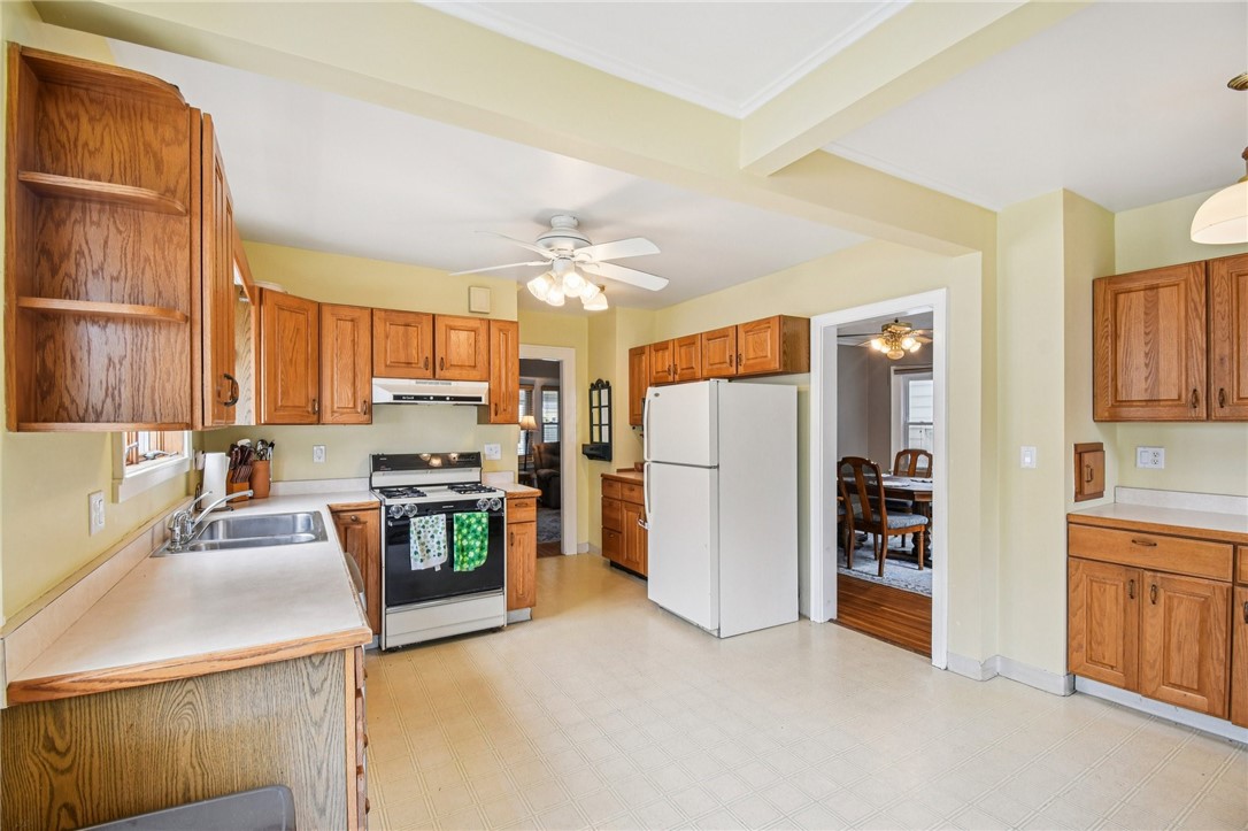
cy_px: 416
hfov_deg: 100.4
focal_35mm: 15
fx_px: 520
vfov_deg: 77.3
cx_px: 624
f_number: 8
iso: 400
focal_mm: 10
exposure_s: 1/25
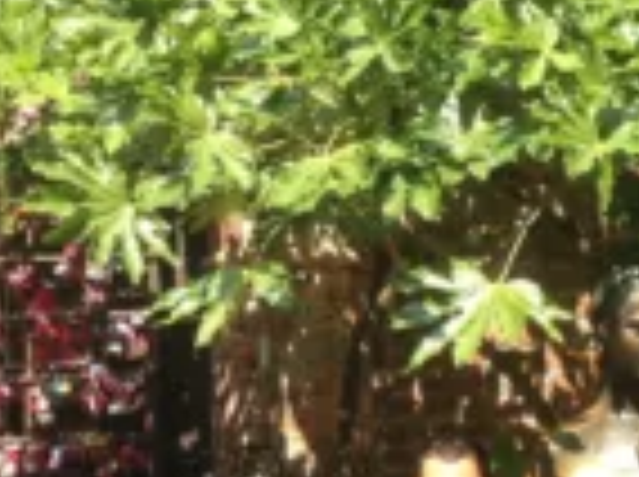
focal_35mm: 153
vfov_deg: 9.6
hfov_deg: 12.9
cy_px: 2
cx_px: 126
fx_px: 2820
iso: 50
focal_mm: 4.28
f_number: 2.4
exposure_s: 1/282
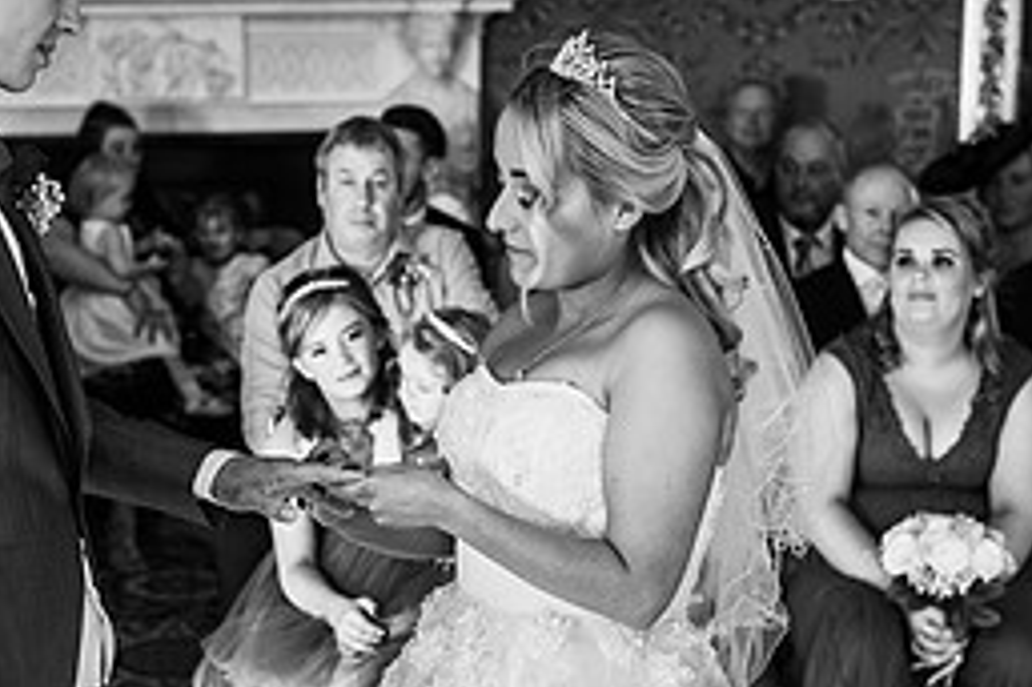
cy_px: 502
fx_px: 2263
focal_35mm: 79
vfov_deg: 17.2
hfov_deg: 25.6
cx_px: 381
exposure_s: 1/100
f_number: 2.5
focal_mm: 35
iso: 160
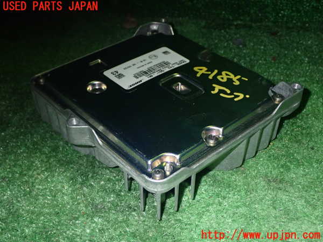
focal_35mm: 47
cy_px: 121
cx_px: 162
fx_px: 439
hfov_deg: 40.4
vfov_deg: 30.9
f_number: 9
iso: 800
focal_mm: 8.4
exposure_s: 1/50
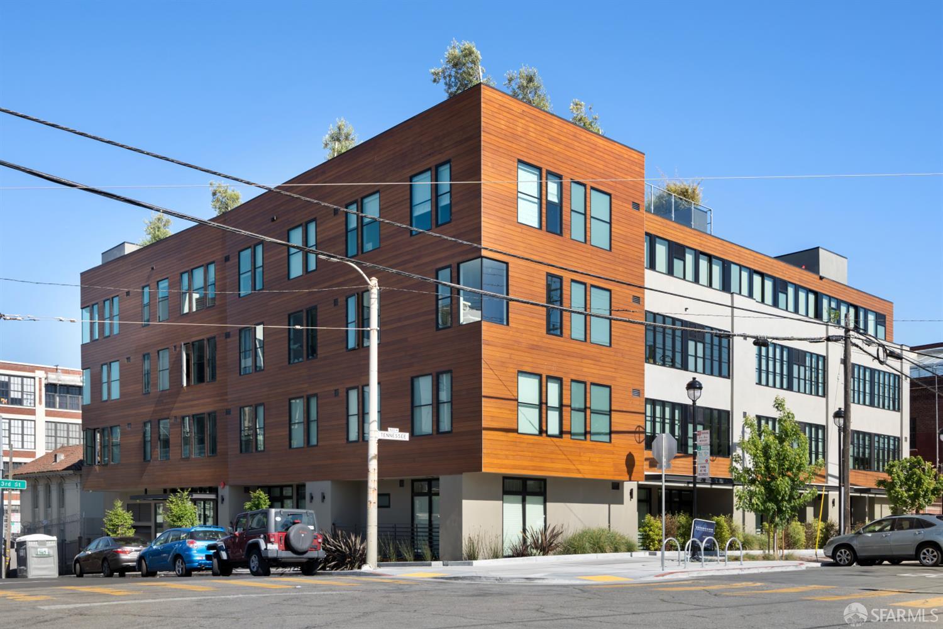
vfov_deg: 40.0
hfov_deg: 57.2
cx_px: 472
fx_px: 864
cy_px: 314
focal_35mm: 33
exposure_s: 1/50
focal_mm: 33
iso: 100
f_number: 8
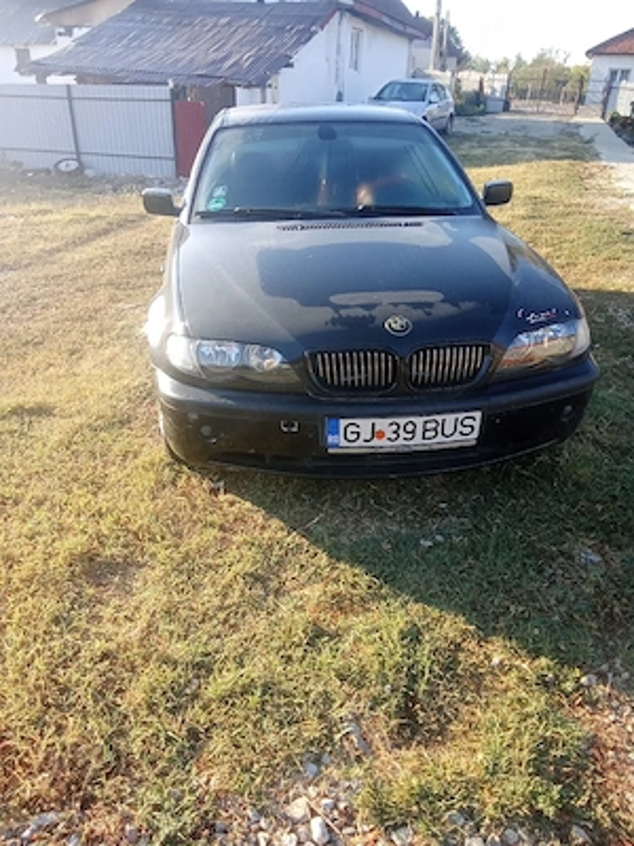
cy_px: 423
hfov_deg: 49.7
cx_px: 317
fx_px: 684
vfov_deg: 63.4
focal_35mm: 28
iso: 100
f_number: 2
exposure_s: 1/270
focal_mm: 2.78
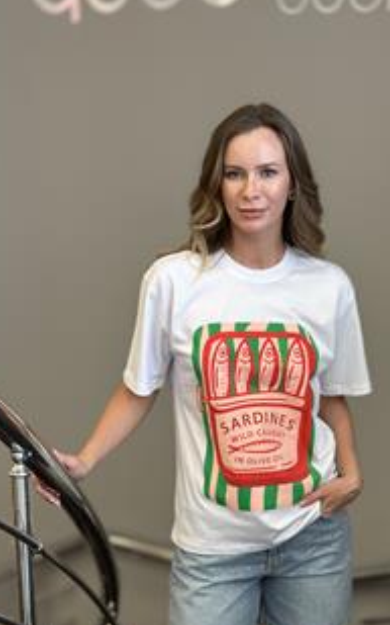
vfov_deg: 30.2
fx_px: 1157
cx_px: 224
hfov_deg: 19.1
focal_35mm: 68
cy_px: 329
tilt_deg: -12.9
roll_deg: +0.6
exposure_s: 1/50
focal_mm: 6.86
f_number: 1.78
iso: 80
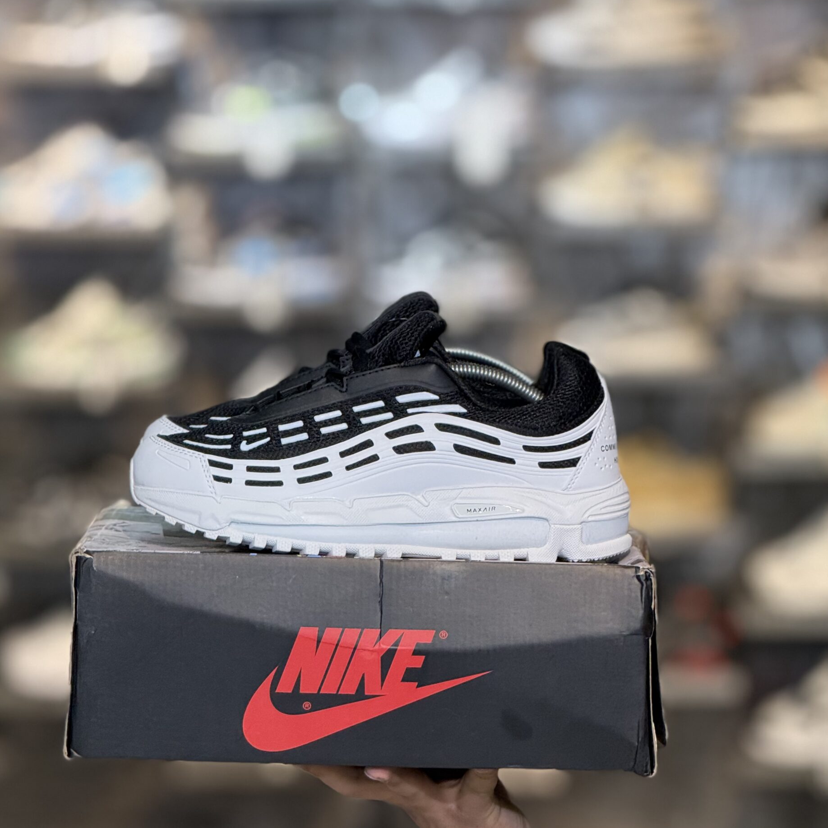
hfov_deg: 11.8
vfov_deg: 11.8
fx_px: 4005
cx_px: 426
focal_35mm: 148
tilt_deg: -6.4
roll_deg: -0.3
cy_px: 537
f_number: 2.8
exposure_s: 1/100
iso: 200
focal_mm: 15.66
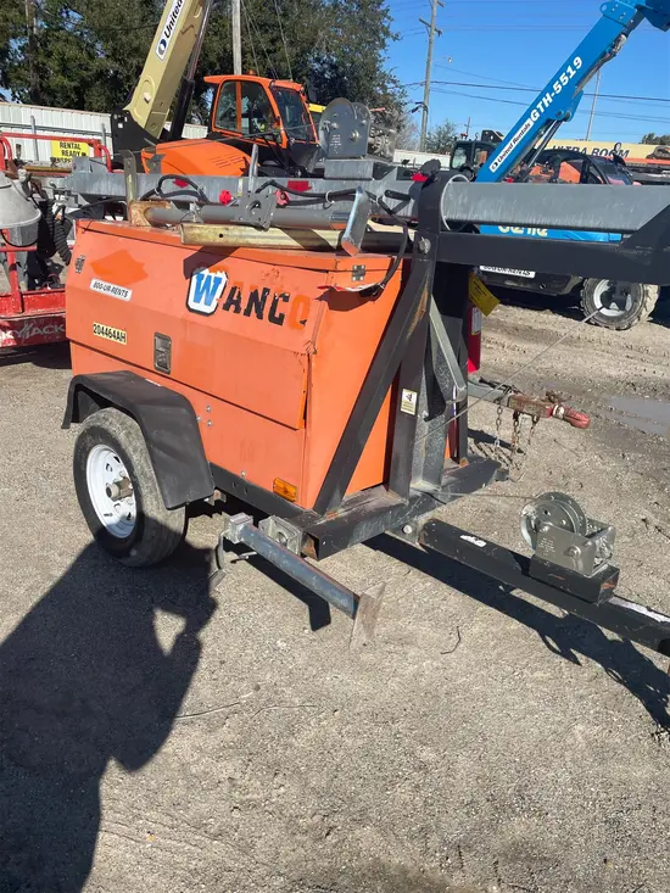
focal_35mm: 26
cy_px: 446
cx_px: 335
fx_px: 671
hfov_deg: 53.1
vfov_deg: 67.3
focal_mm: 4.2
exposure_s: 1/4292
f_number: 1.6
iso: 32
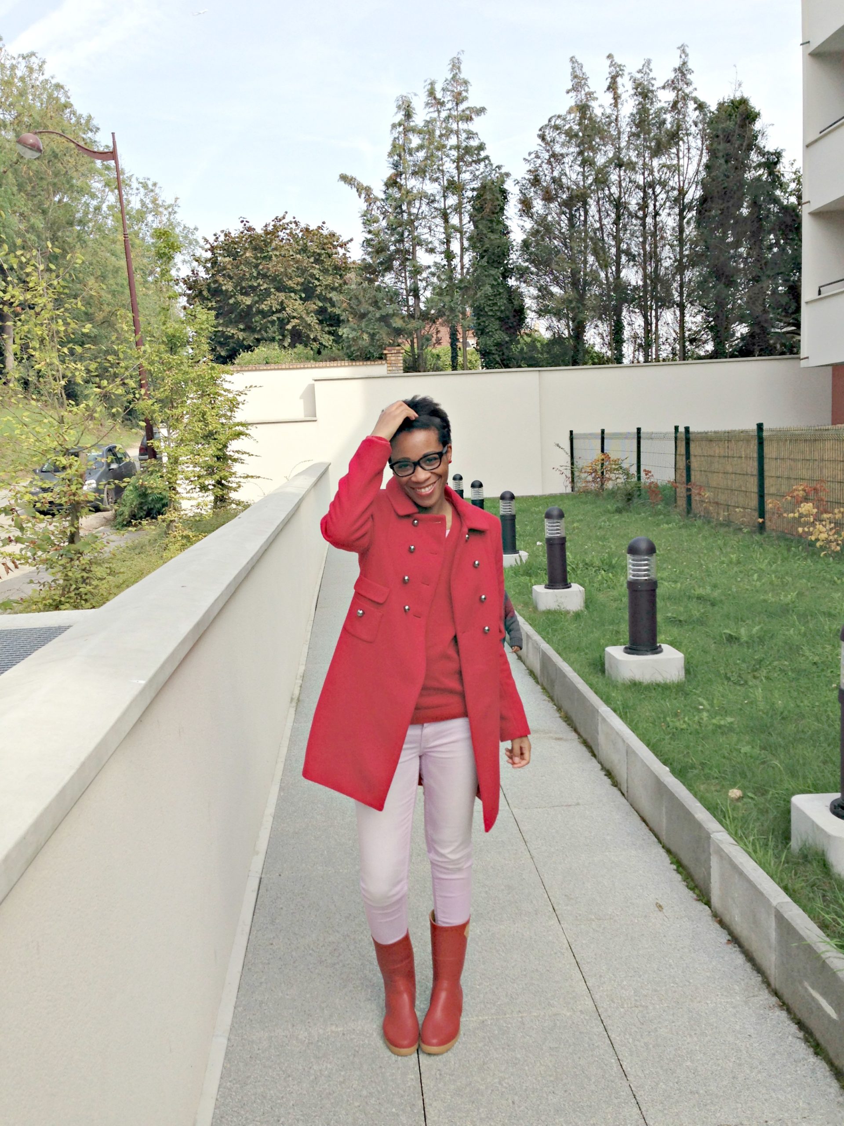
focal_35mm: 33
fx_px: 1073
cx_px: 422
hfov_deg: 42.9
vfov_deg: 55.4
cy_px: 563
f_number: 2.4
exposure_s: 1/847
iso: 50
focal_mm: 4.13
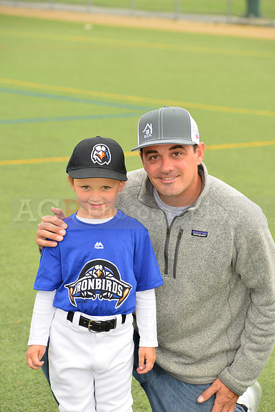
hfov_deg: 9.5
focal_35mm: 145
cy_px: 206
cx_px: 138
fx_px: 1660
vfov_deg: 14.2
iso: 250
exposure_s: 1/200
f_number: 8
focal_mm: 145
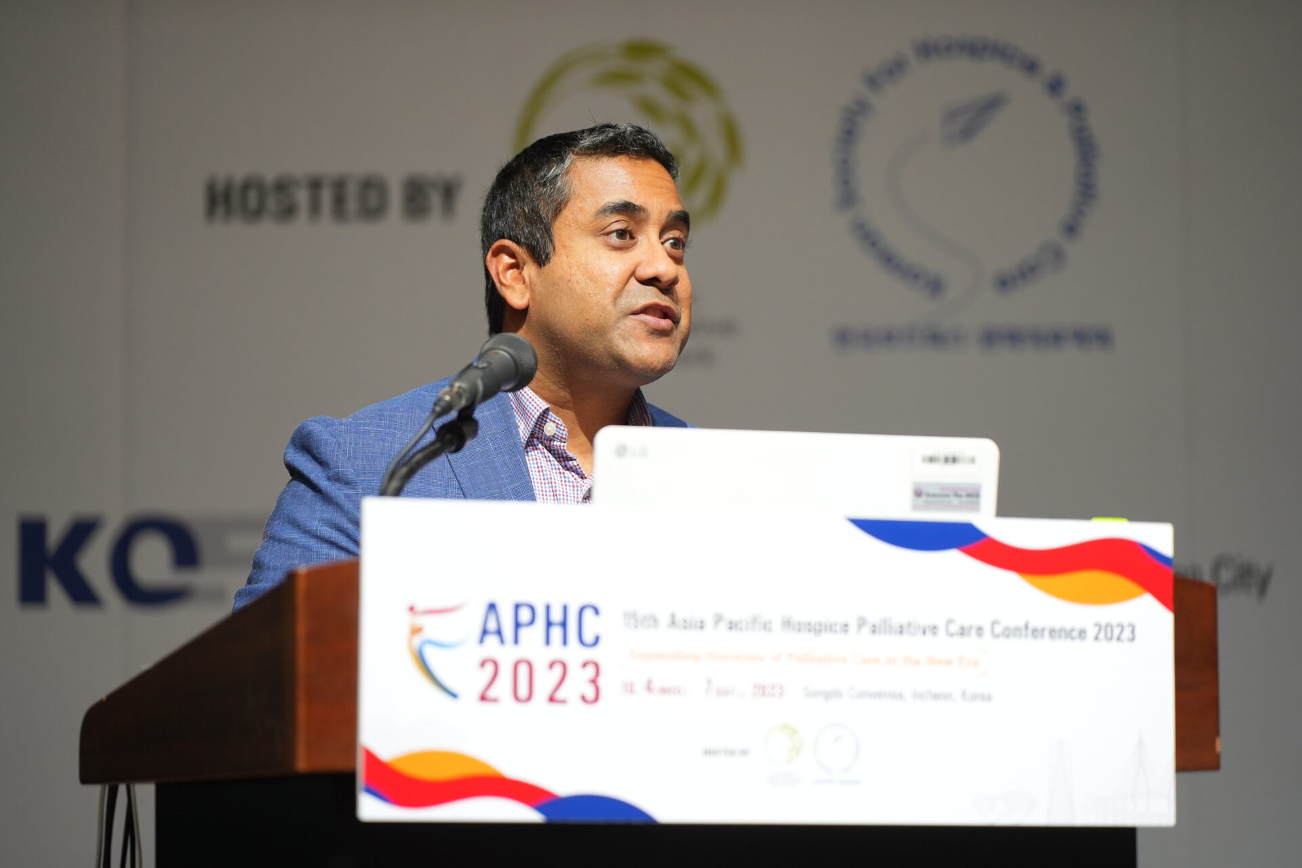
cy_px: 434
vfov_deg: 9.1
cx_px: 651
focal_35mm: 150
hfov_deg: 13.7
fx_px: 5425
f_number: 2.8
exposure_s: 1/160
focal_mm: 150
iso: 1000
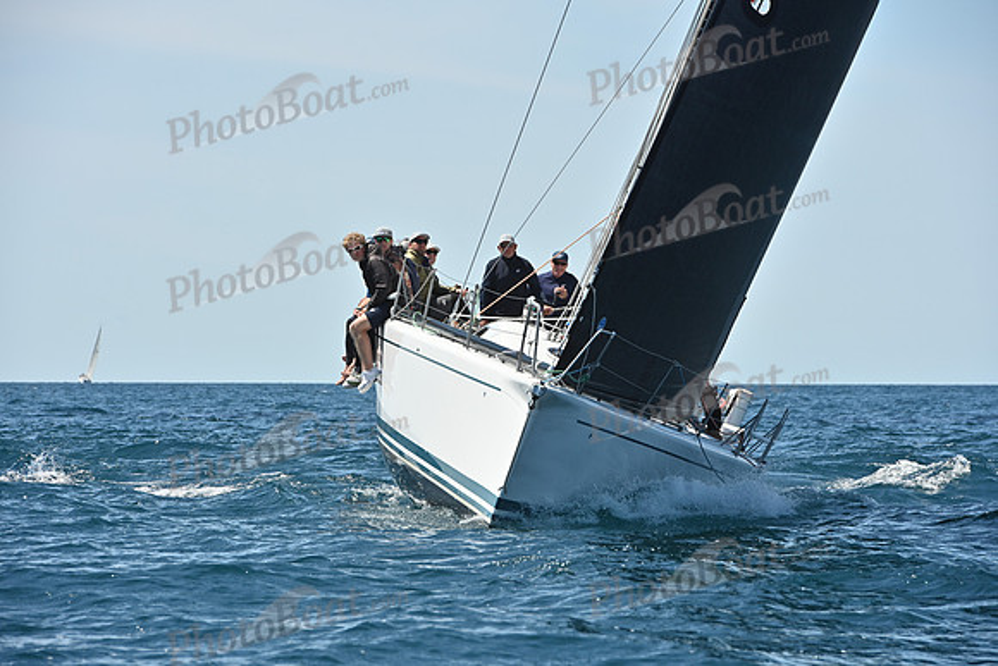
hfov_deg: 10.3
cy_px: 333
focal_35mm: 200
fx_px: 5545
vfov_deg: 6.9
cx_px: 499
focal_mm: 200
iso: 320
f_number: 10
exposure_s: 1/1000
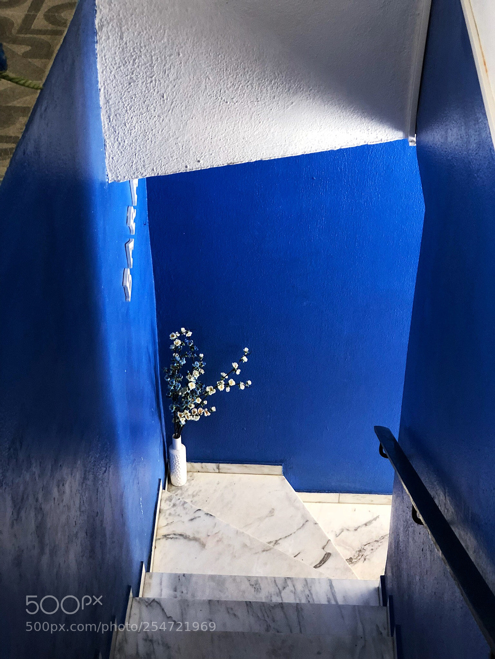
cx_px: 248
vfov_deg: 33.8
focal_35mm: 57
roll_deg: +1.3
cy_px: 330
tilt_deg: -40.6
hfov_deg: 25.7
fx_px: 1087
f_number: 2.8
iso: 250
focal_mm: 6.6
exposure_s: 1/50
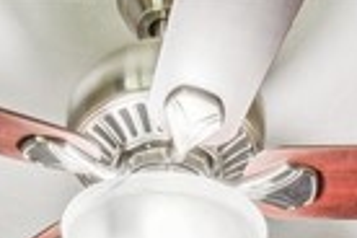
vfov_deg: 8.1
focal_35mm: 110
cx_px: 159
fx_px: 1091
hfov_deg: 18.6
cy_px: 926
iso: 50
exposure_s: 1/2
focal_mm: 14
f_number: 11
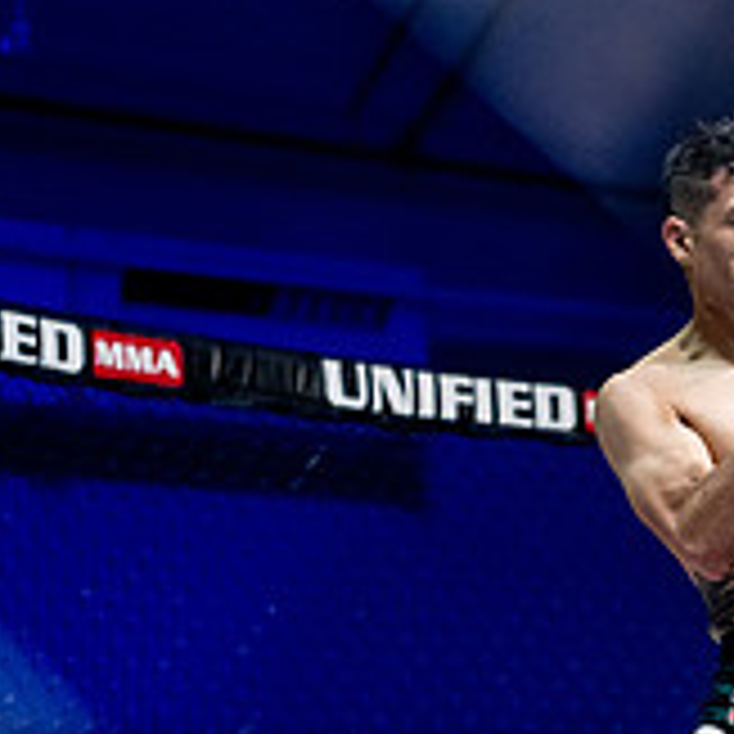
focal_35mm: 151
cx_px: 1063
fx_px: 3622
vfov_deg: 11.5
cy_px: 700
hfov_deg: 11.2
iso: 3200
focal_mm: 50
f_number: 2
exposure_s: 1/1250
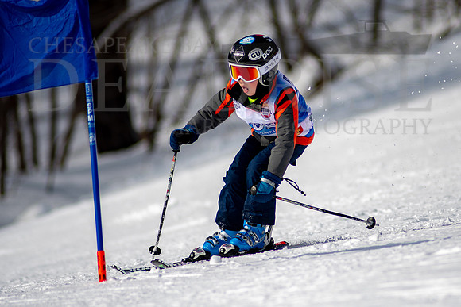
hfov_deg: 3.7
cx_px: 289
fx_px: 7221
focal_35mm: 564
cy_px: 154
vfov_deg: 2.4
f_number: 2.8
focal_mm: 300
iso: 100
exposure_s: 1/6400
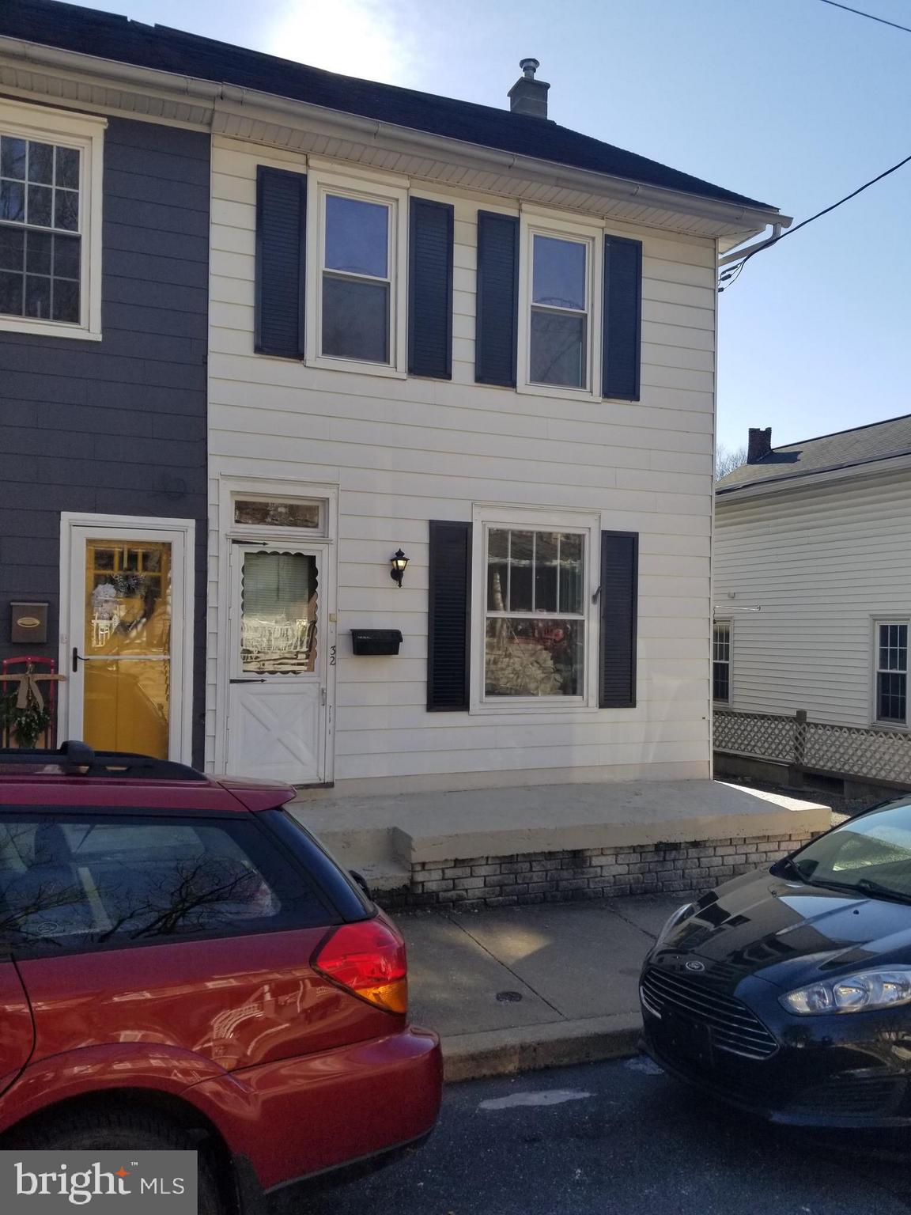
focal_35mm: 26
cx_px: 456
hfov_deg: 53.1
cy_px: 608
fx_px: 912
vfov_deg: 67.3
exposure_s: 1/1536
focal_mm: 4.25
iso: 50
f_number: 1.7
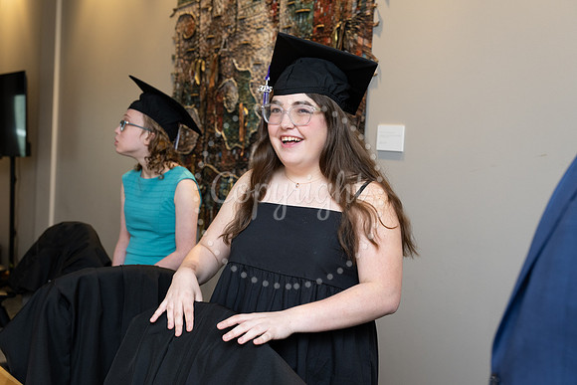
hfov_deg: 39.6
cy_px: 192
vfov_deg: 27.0
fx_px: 802
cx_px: 288
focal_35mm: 50
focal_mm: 50
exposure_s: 1/125
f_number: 5
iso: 1000
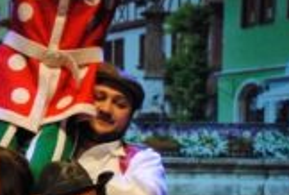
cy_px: 209
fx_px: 4001
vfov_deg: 2.8
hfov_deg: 4.1
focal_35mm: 497
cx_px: 29
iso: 800
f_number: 4
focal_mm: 70
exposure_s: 1/50
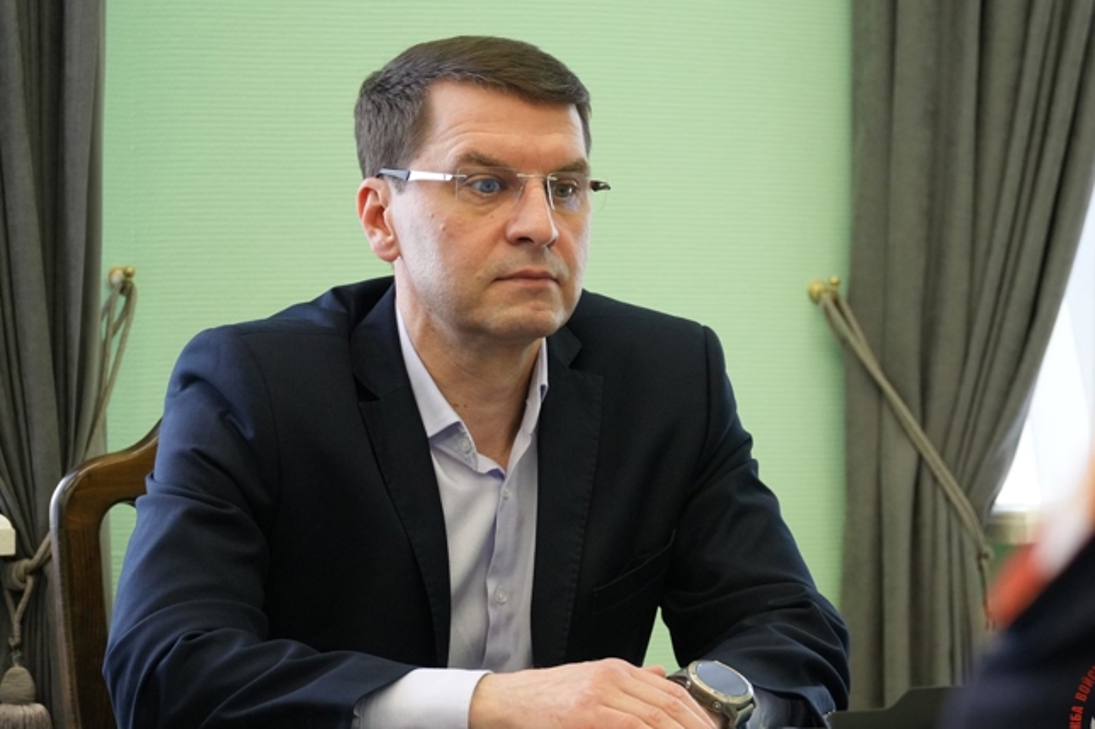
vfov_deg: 12.1
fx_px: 3454
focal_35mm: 114
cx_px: 624
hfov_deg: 18.0
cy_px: 401
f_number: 4
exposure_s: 1/160
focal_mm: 65
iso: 2000
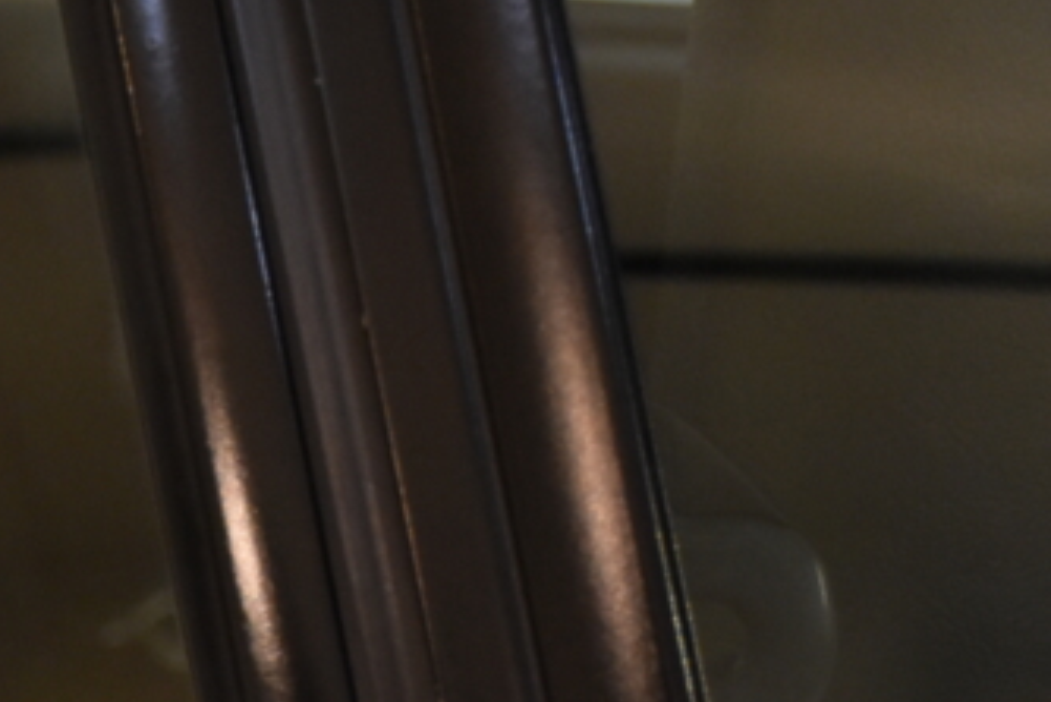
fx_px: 4089
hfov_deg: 14.4
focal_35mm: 140
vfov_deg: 9.5
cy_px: 1077
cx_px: -57
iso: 2000
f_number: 3.8
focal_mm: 26
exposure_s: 1/60
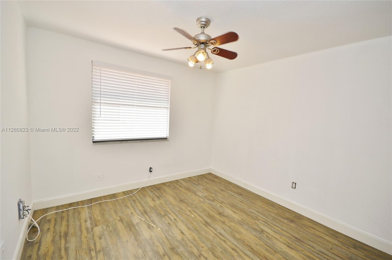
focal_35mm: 16
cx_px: 196
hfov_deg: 95.1
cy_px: 130
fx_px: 179
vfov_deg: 71.8
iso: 200
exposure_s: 1/125
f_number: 5.6
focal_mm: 11
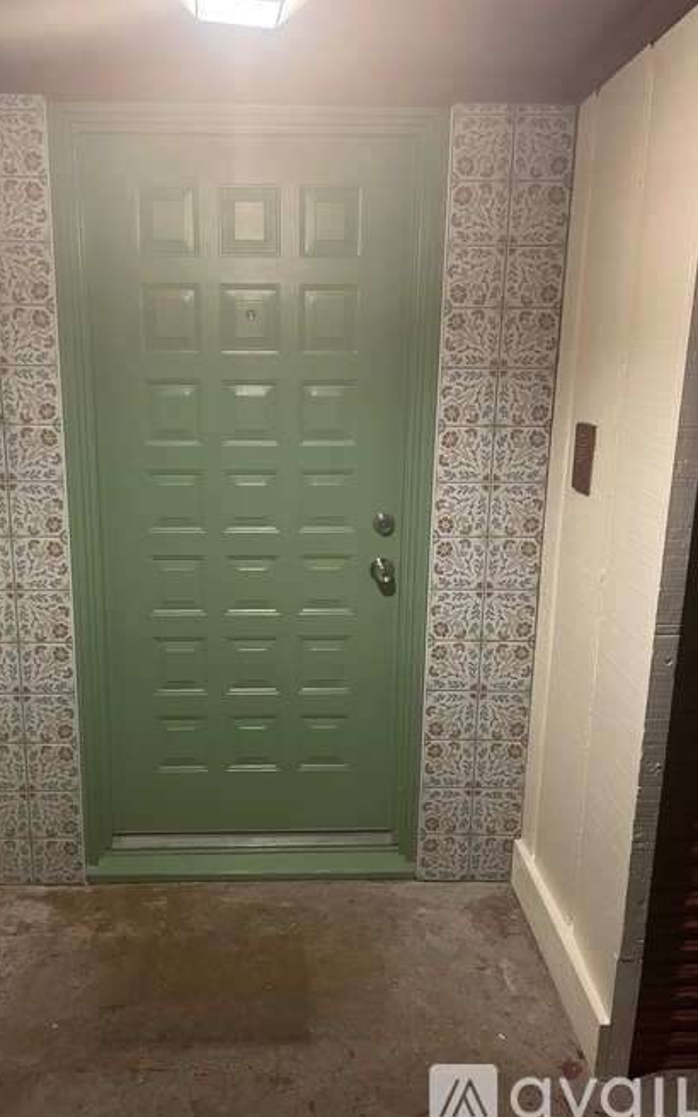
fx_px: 852
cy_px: 564
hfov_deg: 44.3
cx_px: 279
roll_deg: +0.2
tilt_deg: -12.4
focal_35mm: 28
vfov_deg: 66.5
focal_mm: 4.2
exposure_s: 1/40
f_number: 1.6
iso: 640
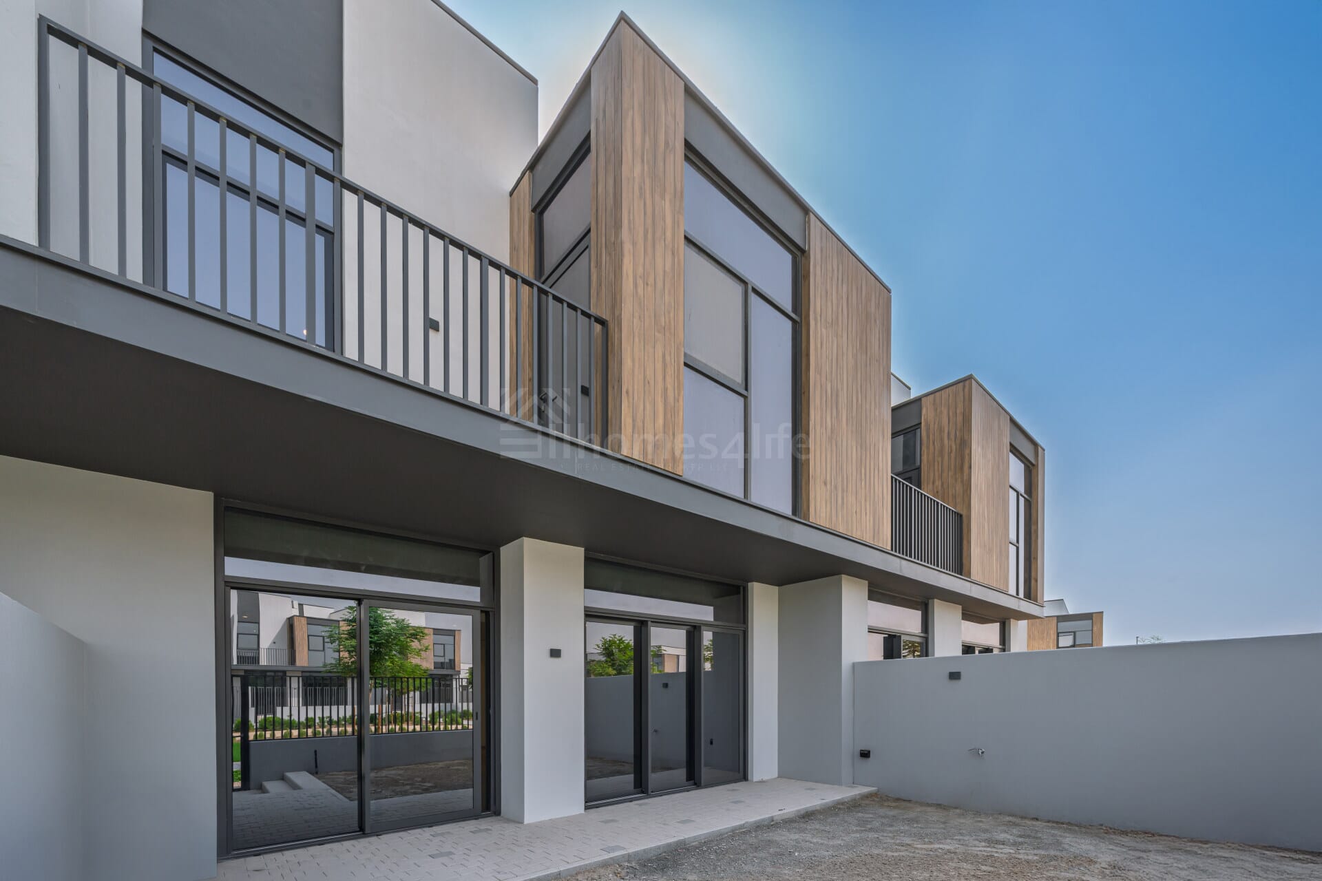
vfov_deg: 81.2
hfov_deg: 104.3
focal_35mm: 14
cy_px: 440
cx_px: 661
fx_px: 514
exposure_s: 1/160
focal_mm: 14
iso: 160
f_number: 14
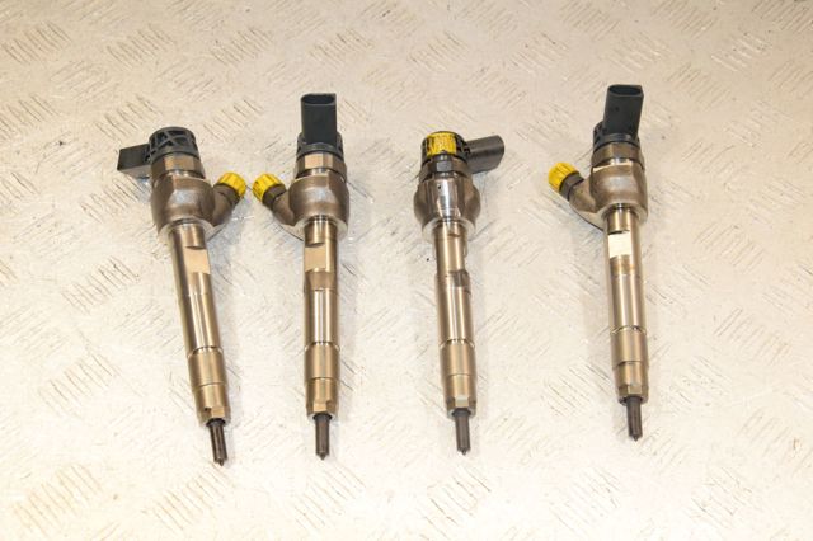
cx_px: 406
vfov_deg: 26.5
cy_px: 270
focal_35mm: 51
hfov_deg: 38.9
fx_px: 1151
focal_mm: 34
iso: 1600
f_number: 7.1
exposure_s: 1/200
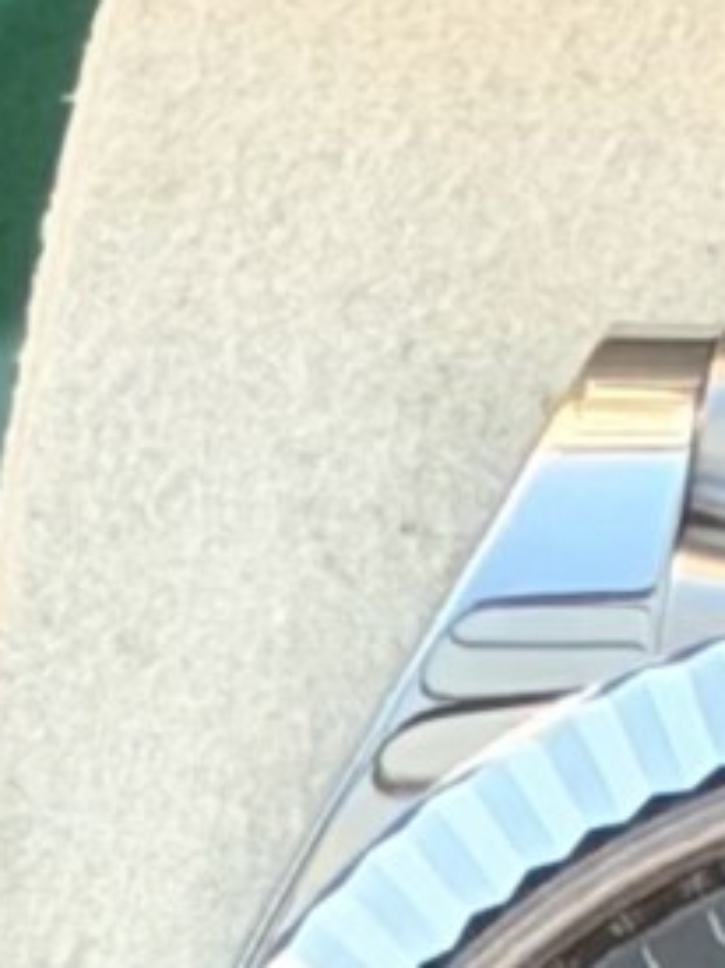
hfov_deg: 4.4
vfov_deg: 5.8
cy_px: 1658
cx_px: 1102
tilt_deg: -76.3
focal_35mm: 335
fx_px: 9362
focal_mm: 6.76
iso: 64
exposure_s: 1/439
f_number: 1.78
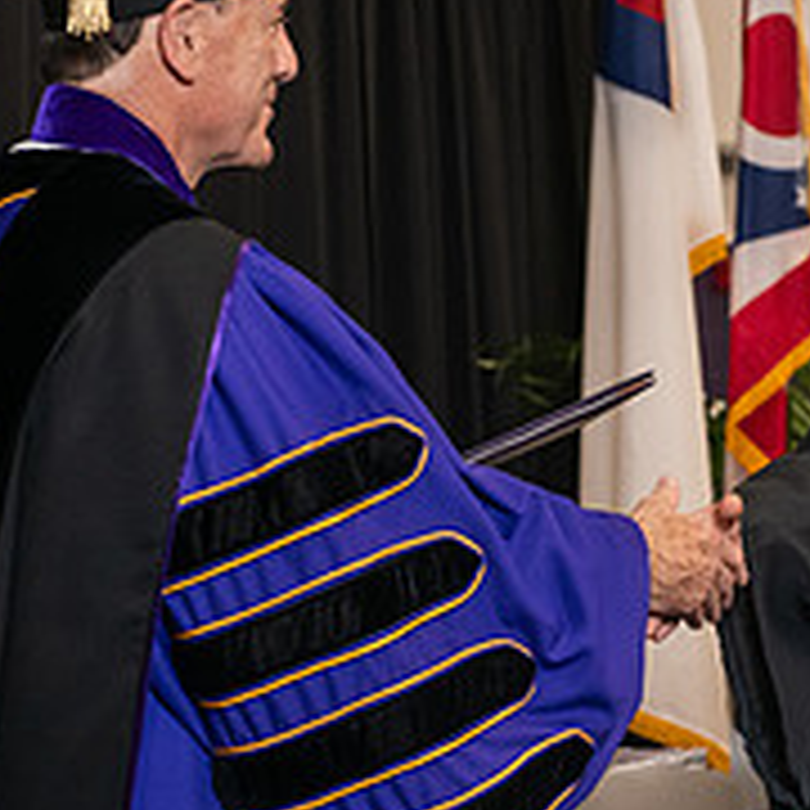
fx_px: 4501
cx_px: 662
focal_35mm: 170
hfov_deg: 10.3
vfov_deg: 10.3
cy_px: 376
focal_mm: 62
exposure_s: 1/125
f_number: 5
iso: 1600
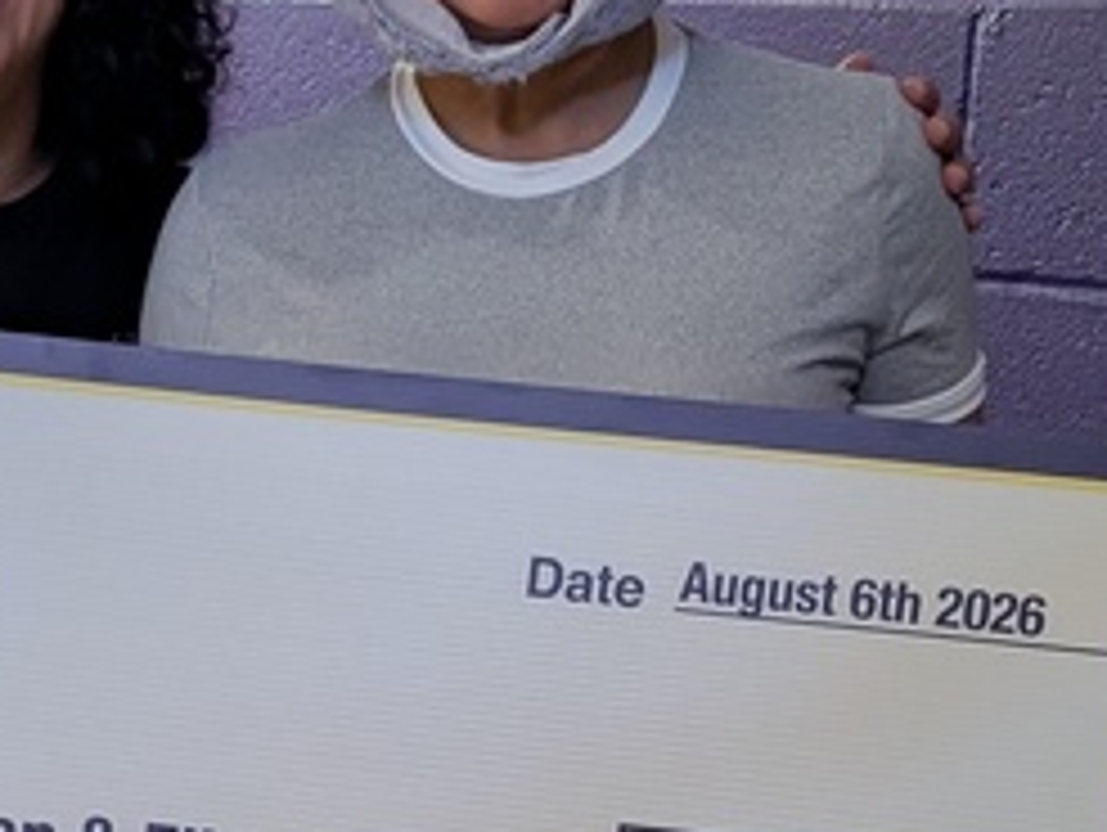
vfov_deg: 14.3
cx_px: 220
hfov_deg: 19.4
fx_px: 3201
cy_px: 1032
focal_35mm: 100
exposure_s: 1/60
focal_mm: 6.9
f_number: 1.68
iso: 413
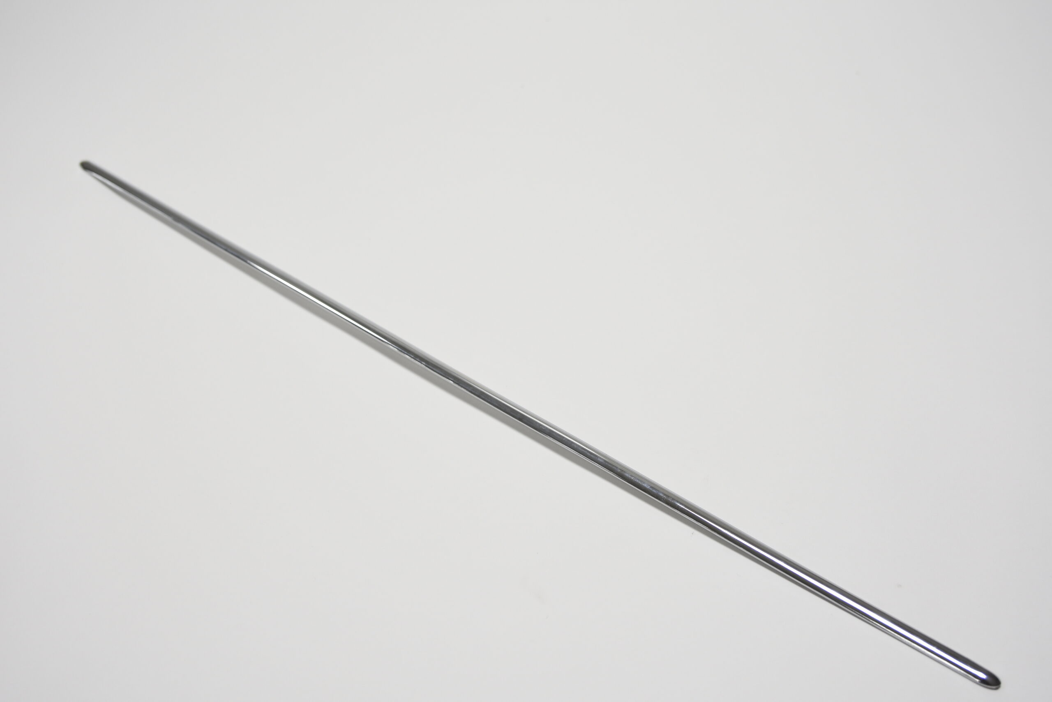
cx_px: 526
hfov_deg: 45.0
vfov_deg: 30.9
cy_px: 351
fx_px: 1271
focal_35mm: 44
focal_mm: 29
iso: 320
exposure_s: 1/100
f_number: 2.8
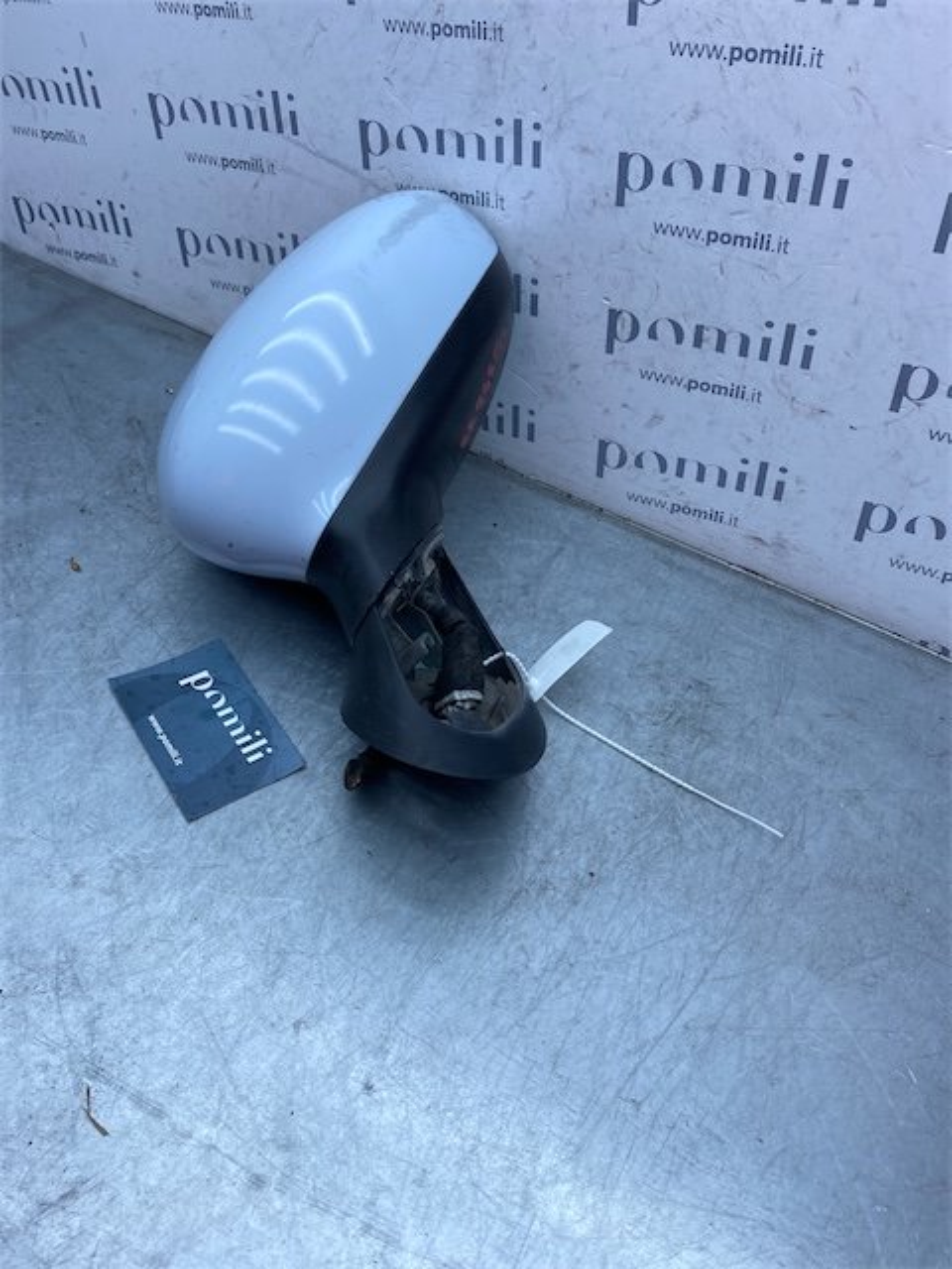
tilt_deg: -46.4
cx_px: 476
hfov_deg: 53.1
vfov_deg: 67.3
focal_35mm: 26
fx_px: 953
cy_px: 634
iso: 32
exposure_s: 1/1170
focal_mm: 4.25
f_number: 1.8
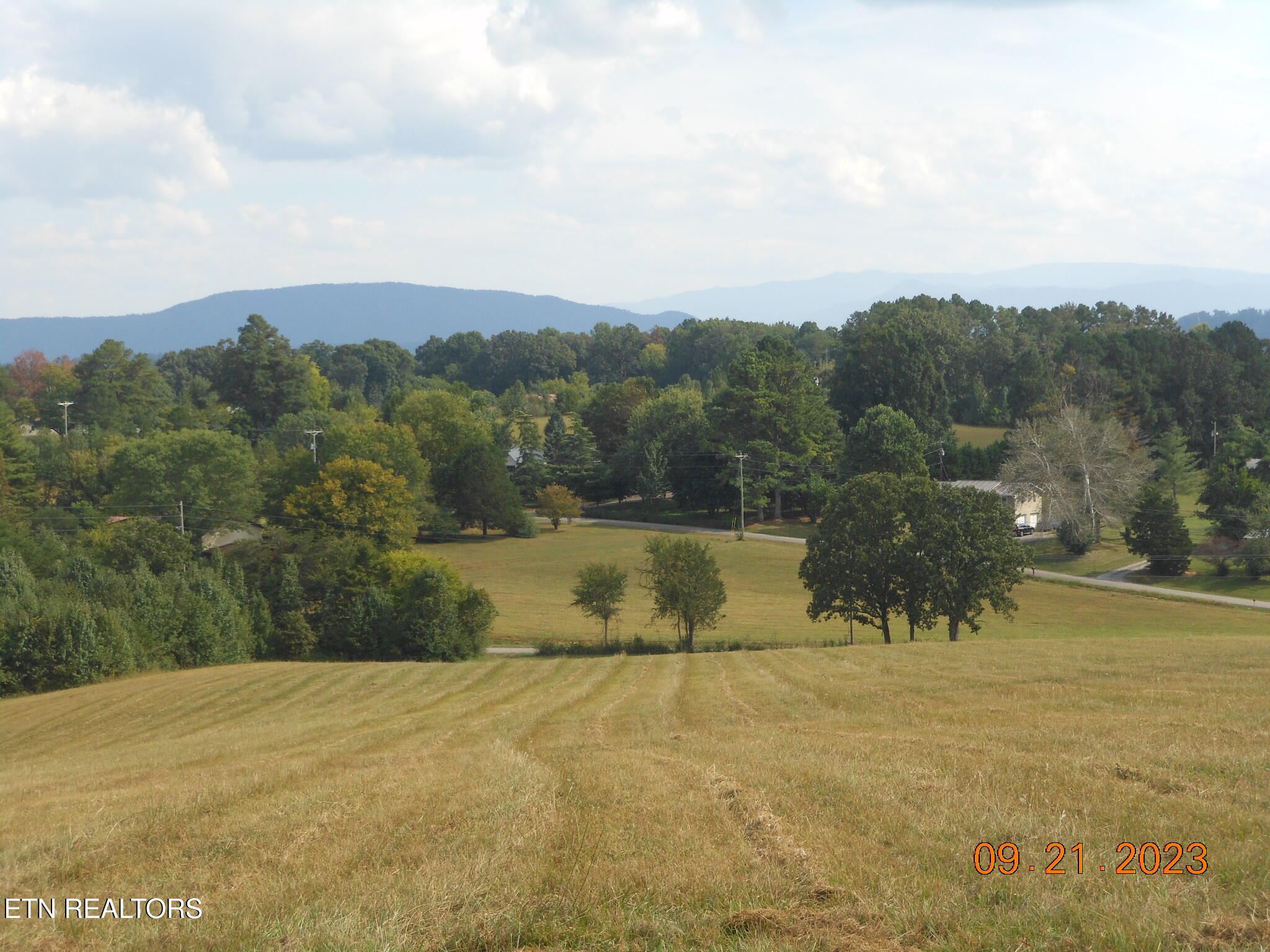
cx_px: 635
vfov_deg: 23.3
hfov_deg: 30.7
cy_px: 476
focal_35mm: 63
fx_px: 2311
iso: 80
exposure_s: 1/250
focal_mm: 11.2
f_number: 5
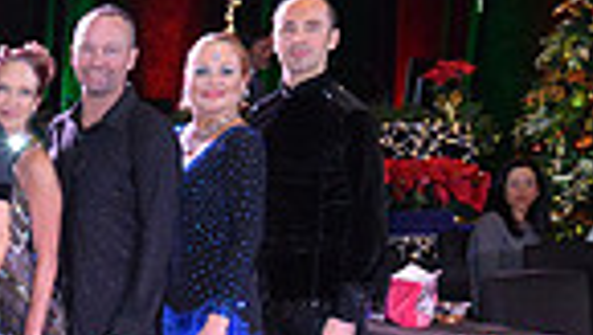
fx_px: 2236
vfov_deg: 8.4
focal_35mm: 142
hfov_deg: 13.2
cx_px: -556
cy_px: 451
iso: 2500
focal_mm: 34
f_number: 6.3
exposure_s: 1/200
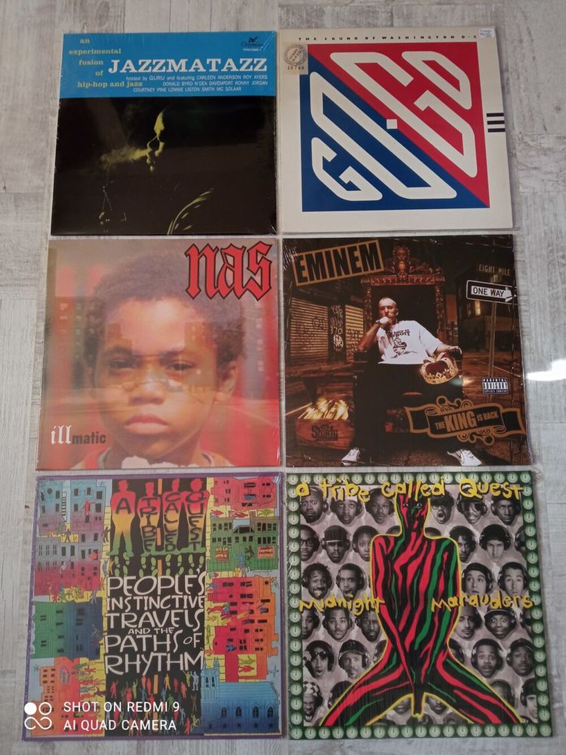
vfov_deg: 65.3
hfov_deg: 51.4
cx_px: 283
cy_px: 378
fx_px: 589
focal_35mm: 27
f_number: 2.2
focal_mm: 3.79
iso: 227
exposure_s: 1/33.3
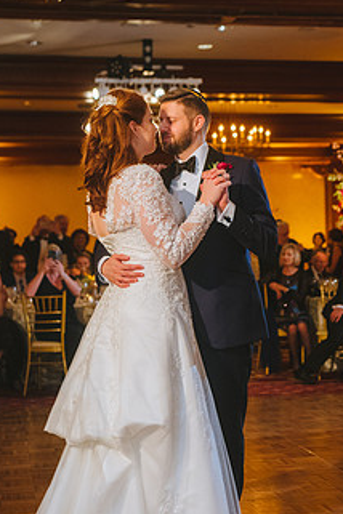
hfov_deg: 19.5
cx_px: 180
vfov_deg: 28.8
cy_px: 287
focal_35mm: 70
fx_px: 1000
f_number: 3.5
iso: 2500
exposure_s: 1/100
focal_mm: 50
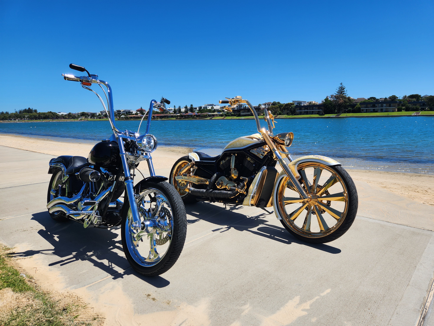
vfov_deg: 58.9
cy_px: 163
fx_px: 288
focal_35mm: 23
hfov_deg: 73.9
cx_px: 217
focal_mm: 5.4
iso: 20
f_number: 1.8
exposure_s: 1/2586
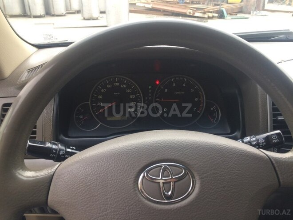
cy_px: 110
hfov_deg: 61.7
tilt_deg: -27.9
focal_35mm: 29
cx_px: 146
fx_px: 245
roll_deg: -1.3
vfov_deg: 48.2
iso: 40
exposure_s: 1/100
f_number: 2.2
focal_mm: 4.15
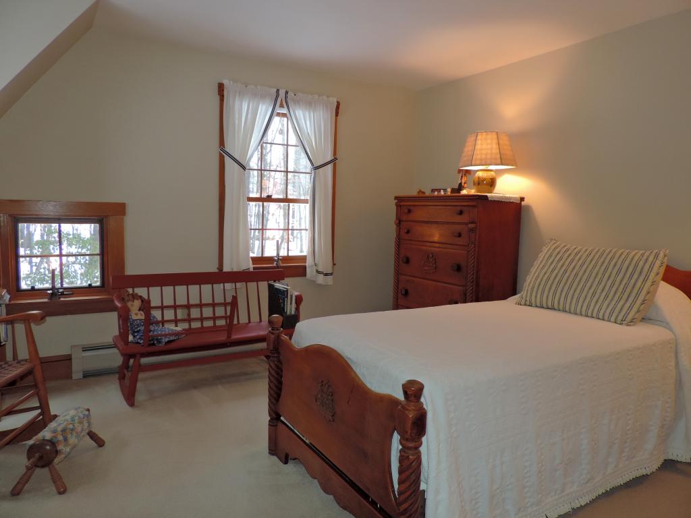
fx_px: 479
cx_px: 346
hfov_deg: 71.6
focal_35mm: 24
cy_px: 259
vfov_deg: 56.8
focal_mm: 4.3
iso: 280
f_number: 3
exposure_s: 1/40
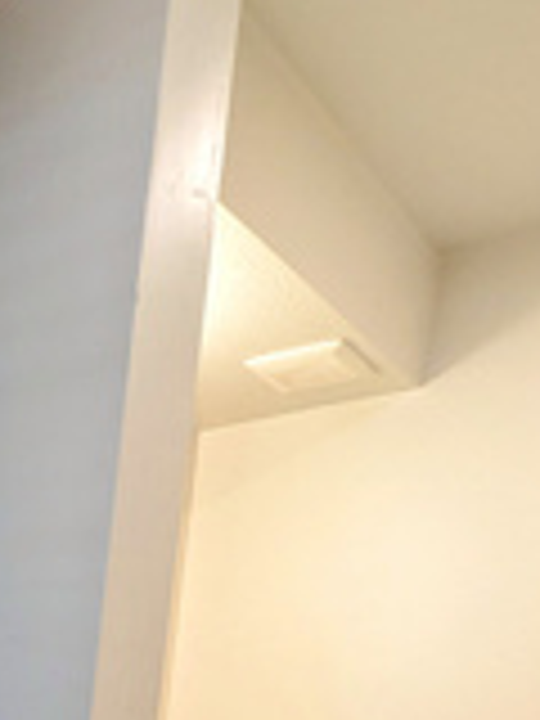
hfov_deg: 26.3
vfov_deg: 31.3
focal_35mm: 48
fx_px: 998
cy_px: 922
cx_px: -137
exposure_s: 1/40
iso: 202
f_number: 2.2
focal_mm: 2.35
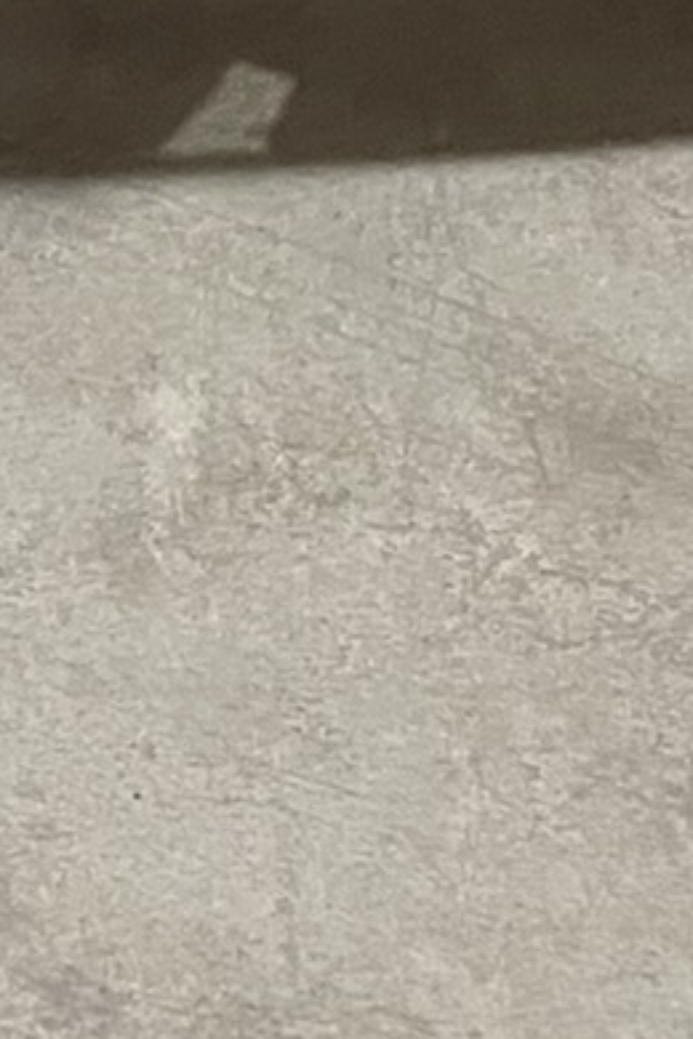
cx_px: 248
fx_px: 4100
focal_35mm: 142
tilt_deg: -13.7
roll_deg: -0.4
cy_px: -1217
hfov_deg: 9.7
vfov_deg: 12.3
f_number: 1.6
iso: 400
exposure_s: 1/33
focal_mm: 4.2
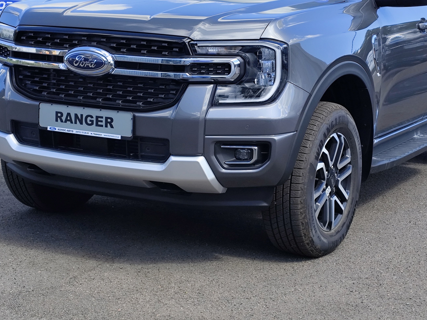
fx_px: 888
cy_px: 88
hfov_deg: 27.0
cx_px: 247
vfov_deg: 20.3
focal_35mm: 72
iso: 50
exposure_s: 1/699
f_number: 1.65
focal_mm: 6.19
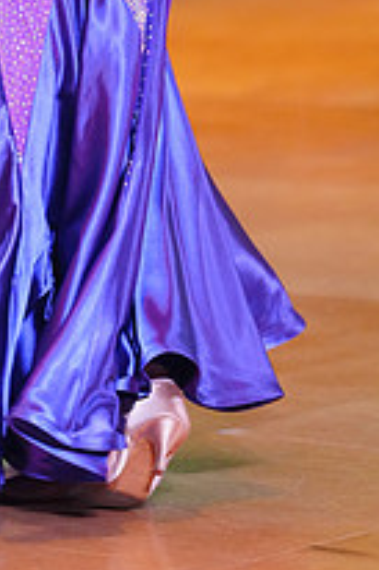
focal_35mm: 375
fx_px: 5931
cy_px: -163
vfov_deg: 5.5
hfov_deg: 3.7
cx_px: -115
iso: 5000
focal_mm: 133
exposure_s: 1/400
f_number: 2.8
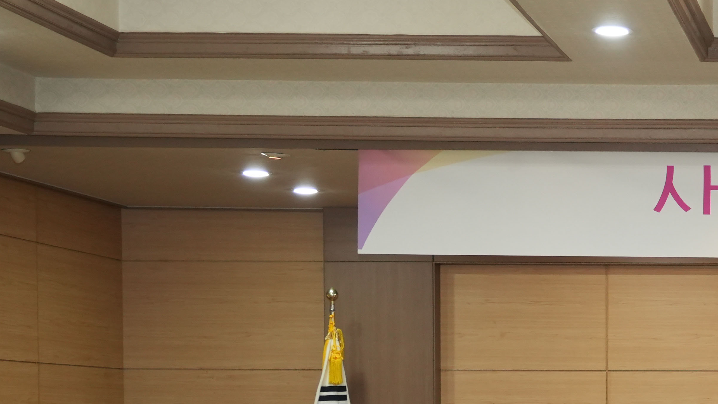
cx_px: 904
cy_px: 497
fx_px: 2075
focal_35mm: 109
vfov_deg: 10.9
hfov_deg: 18.4
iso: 1250
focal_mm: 36
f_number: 4.5
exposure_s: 1/125
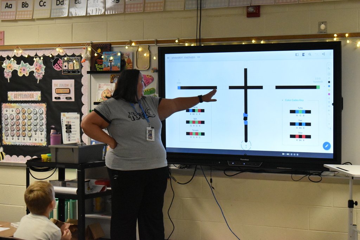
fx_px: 825
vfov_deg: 16.6
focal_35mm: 82
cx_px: 180
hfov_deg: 24.6
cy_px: 120
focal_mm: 55
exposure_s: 1/160
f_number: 6.3
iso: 6400
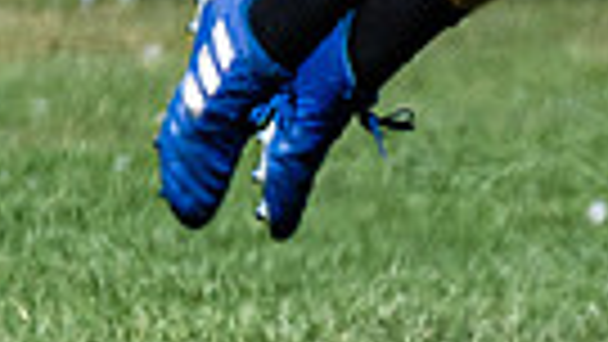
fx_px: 75626
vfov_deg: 0.3
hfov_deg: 0.5
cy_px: -557
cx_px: 1373
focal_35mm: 4690
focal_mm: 400
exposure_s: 1/3200
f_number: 4
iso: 200
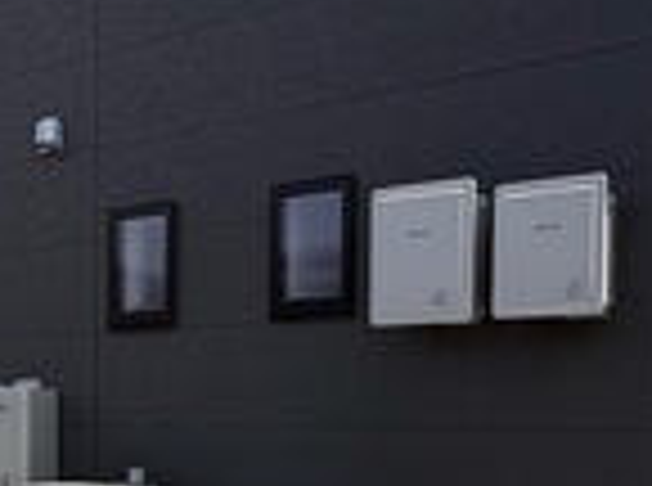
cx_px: 207
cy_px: 468
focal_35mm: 62
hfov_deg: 31.0
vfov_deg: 22.8
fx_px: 1165
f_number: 2.2
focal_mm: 2.22
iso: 40
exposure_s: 1/687
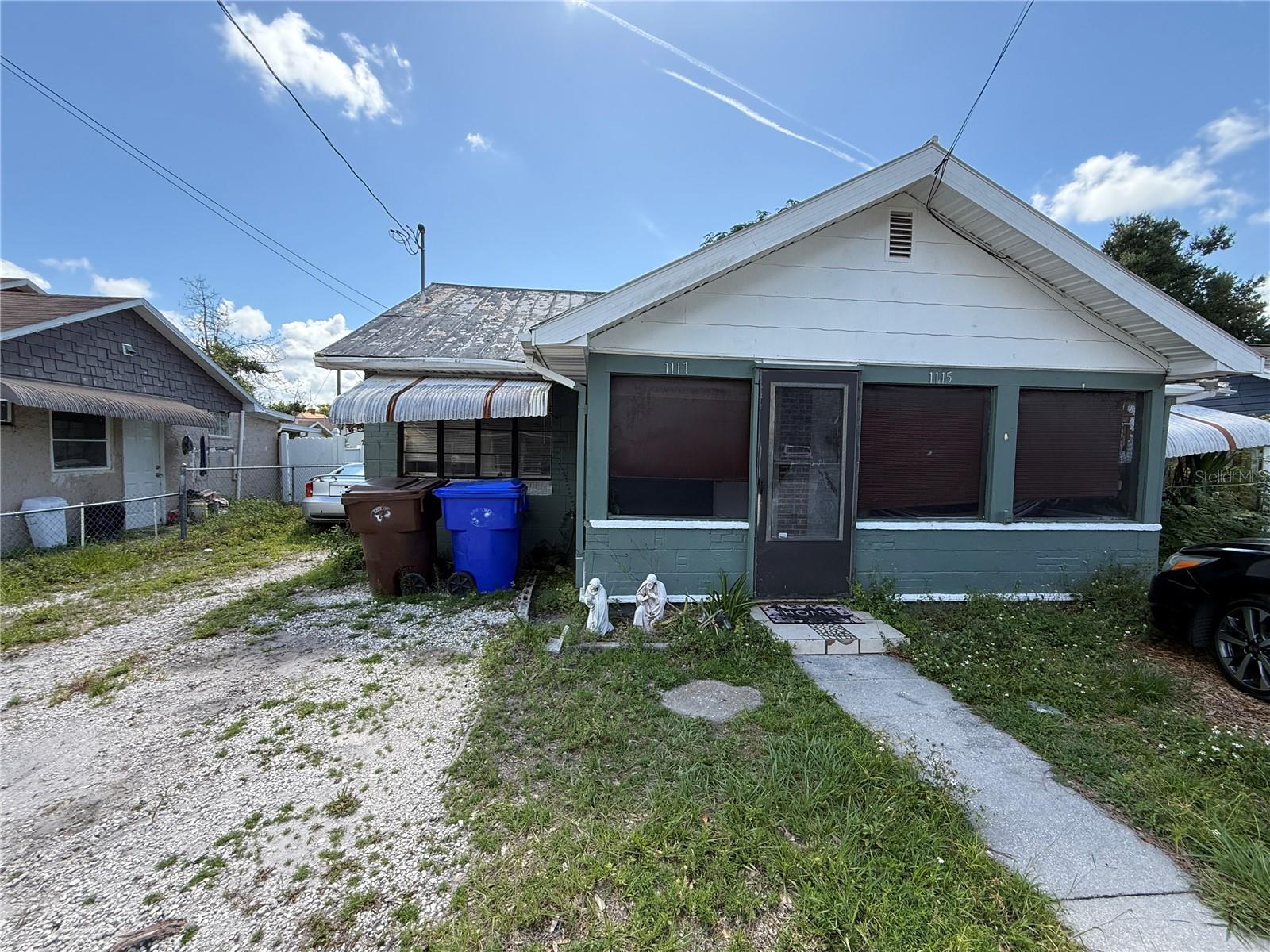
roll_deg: -1.1
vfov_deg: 85.7
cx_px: 635
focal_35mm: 14
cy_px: 476
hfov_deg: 102.1
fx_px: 514
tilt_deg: -2.0
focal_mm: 2.22
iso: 64
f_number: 2.2
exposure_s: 1/658
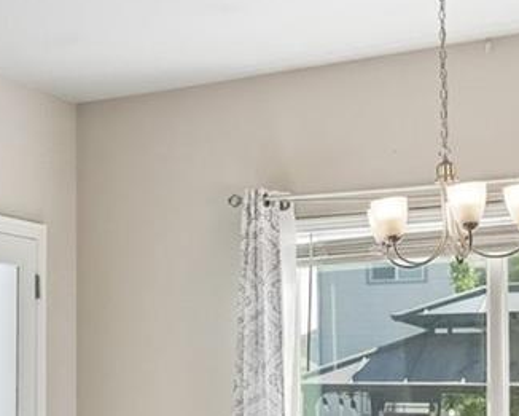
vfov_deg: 21.6
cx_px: -355
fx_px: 1060
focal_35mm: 69
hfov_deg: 21.0
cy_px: 381
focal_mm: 10
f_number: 8
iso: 400
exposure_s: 1/40
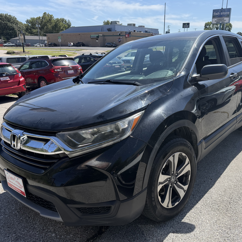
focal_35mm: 29
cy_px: 123
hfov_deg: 55.4
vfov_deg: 55.6
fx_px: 229
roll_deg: -0.6
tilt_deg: -18.5
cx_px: 137
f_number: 1.78
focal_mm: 6.76
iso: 100
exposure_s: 1/3279
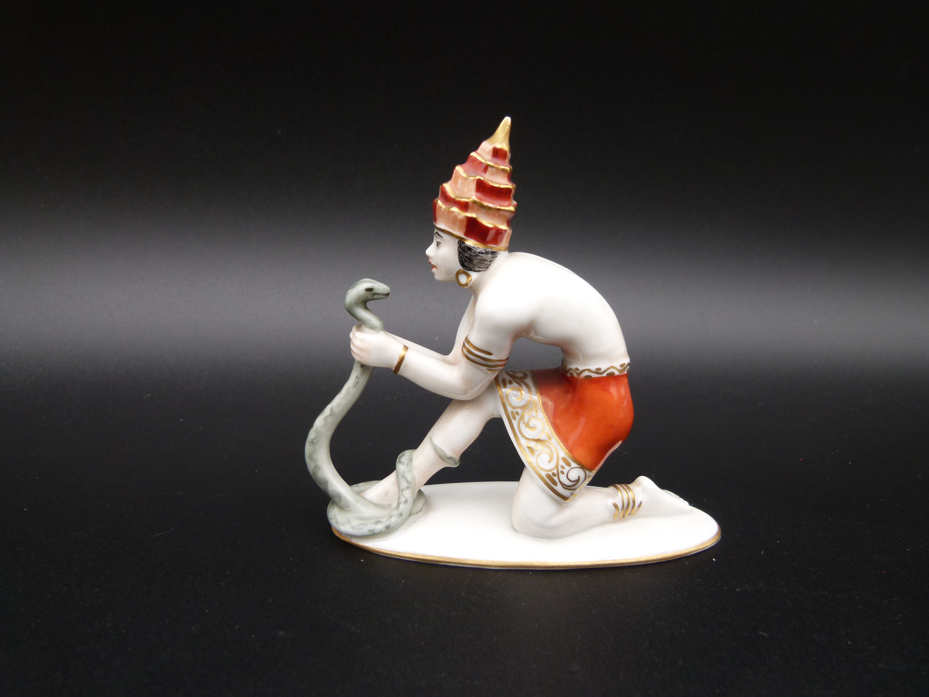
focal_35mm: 25
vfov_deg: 54.9
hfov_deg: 69.4
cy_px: 348
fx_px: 671
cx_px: 464
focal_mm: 4.5
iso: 100
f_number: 2.8
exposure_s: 1/80
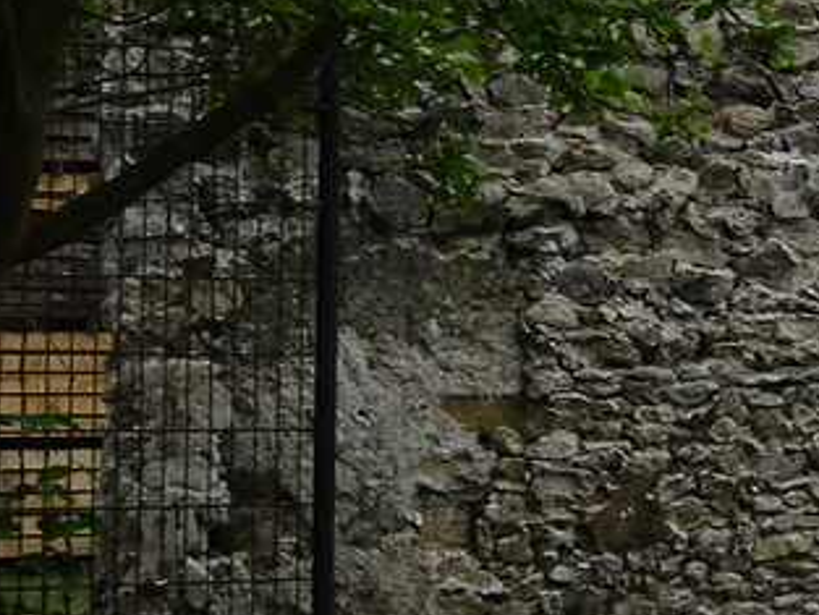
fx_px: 3006
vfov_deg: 11.7
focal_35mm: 127
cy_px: 314
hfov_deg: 13.5
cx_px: 1580
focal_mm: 4.1
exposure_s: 1/320
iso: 80
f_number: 3.5
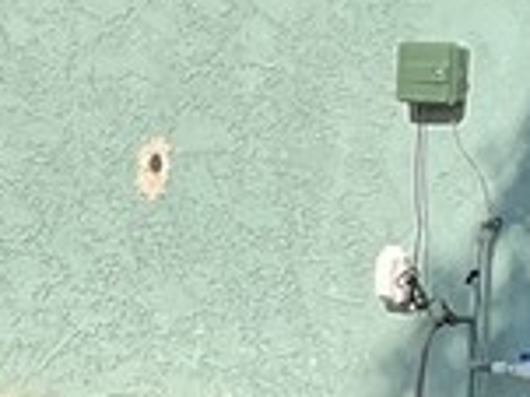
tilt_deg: -6.7
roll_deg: -1.1
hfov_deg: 9.9
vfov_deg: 7.5
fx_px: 3014
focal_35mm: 197
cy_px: 453
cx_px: -161
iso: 16
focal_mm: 3
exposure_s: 1/1098
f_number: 1.8
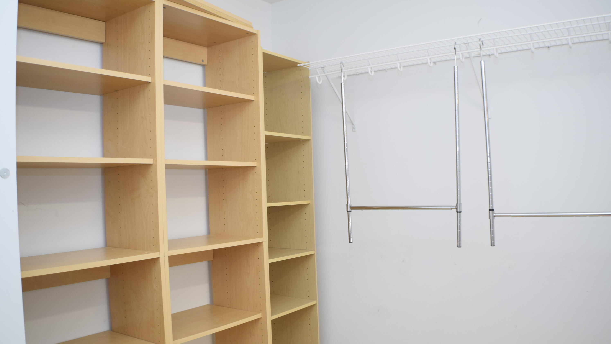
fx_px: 664
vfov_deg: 29.0
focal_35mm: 41
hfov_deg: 49.4
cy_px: 194
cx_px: 306
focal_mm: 26
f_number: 4
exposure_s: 1/60
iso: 720
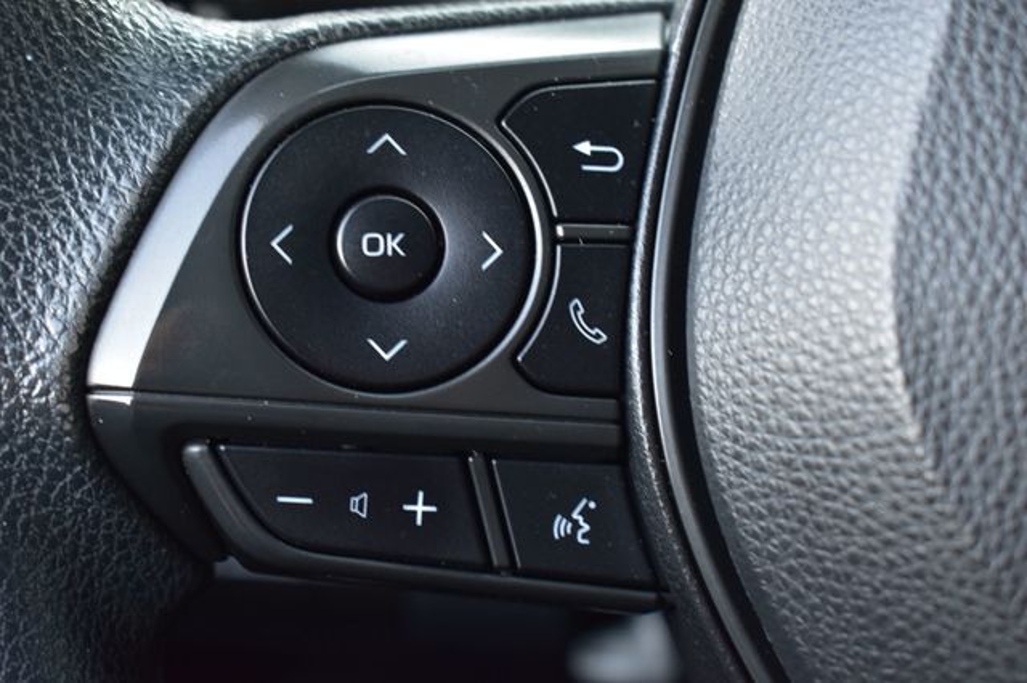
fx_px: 1796
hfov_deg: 31.9
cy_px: 342
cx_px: 514
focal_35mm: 63
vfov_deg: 21.5
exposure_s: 1/15
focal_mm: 42
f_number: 6.3
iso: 1000
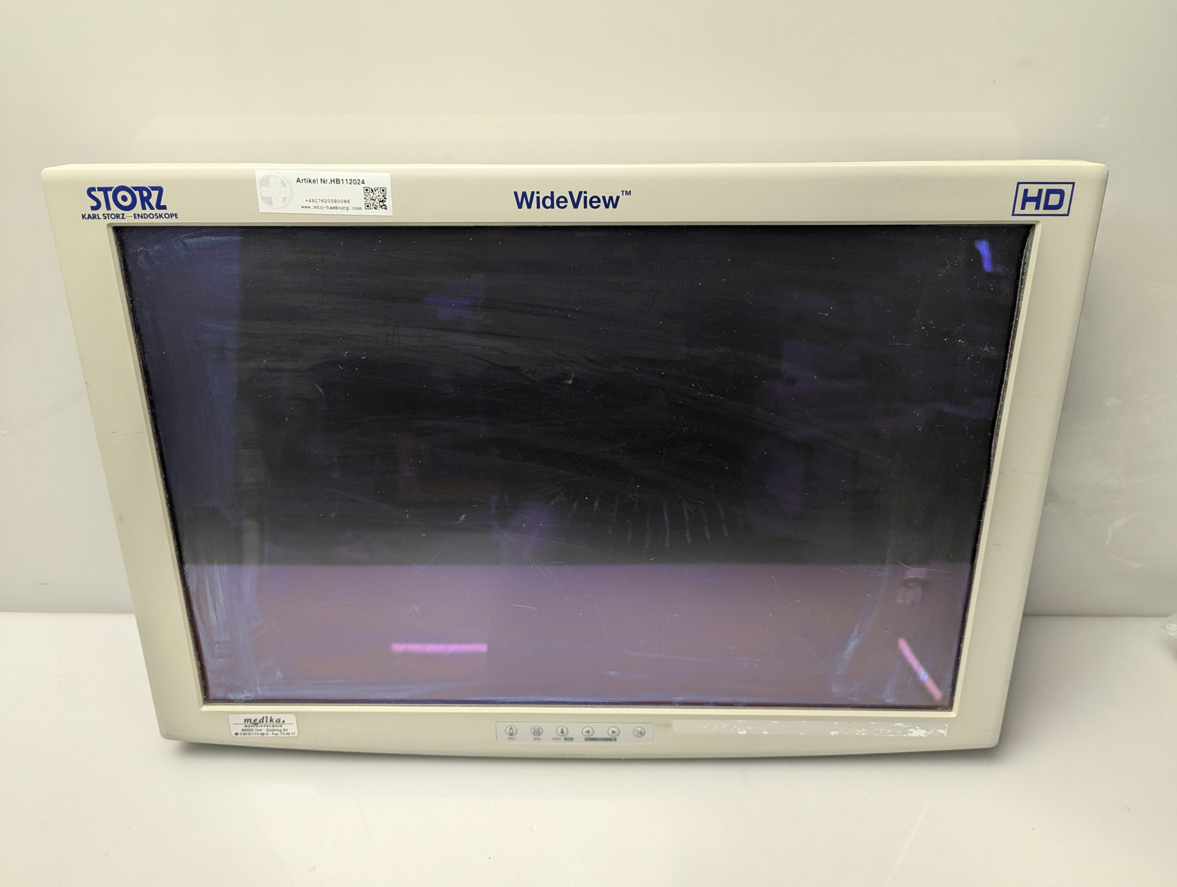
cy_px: 444
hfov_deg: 71.5
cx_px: 588
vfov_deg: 56.9
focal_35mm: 24
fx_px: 817
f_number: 1.85
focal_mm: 6.81
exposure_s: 1/50
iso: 72
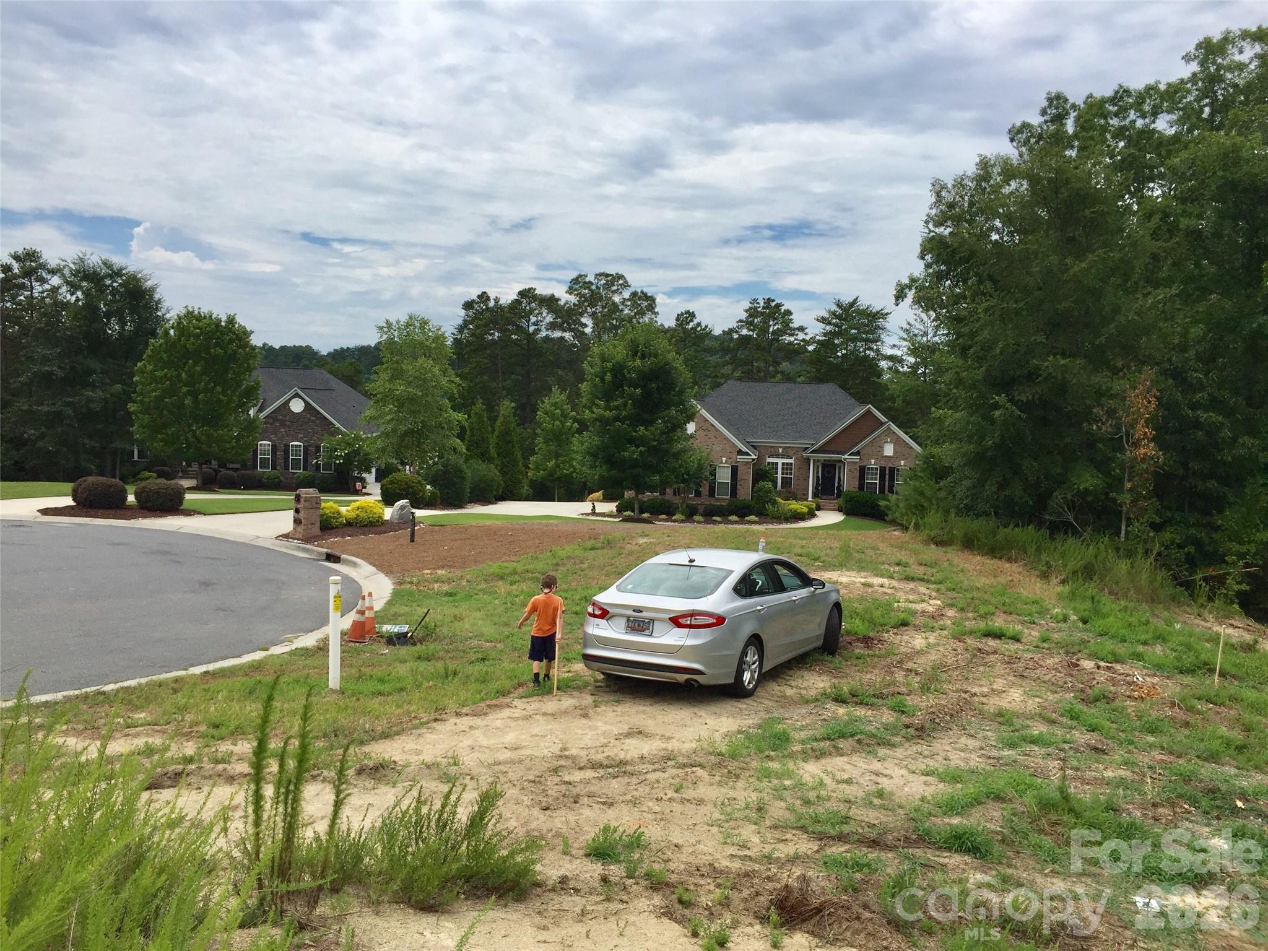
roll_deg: -3.8
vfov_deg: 48.2
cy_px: 476
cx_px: 634
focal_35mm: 29
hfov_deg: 61.7
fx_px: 1062
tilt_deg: -2.3
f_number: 2.2
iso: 32
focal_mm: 4.15
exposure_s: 1/3597
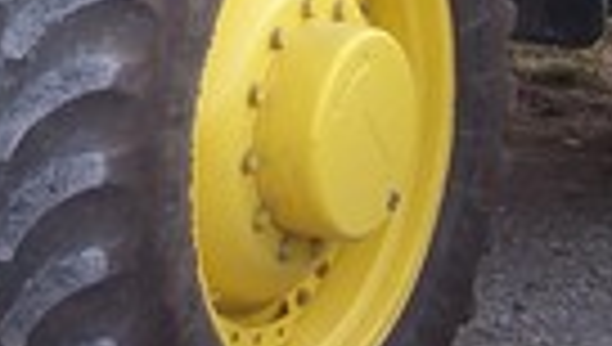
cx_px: 81
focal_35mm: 165
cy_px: -350
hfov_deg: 12.9
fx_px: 2682
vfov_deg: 7.1
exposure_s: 1/90
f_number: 2.8
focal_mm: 6.3
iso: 80
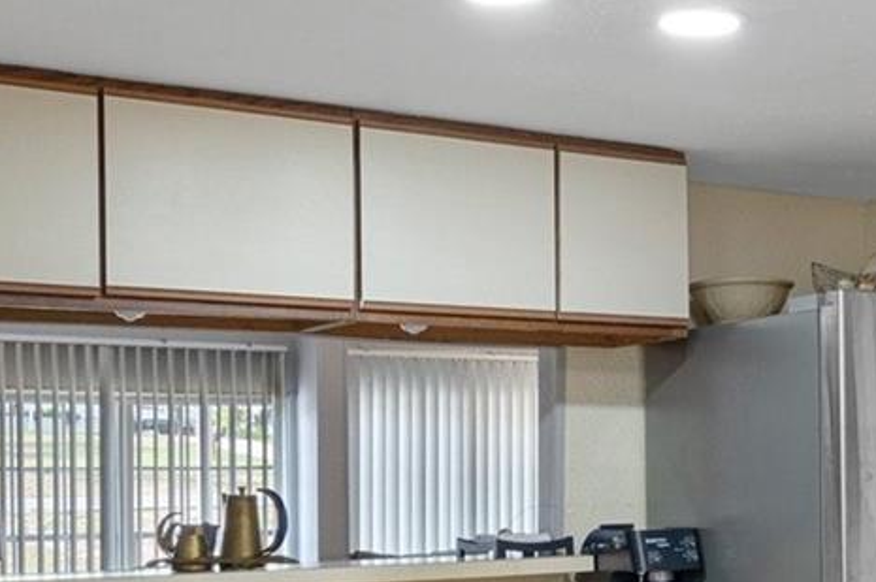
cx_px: 586
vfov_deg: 21.6
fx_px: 1507
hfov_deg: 32.1
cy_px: 477
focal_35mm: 62
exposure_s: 1/6
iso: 400
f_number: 8
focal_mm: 18
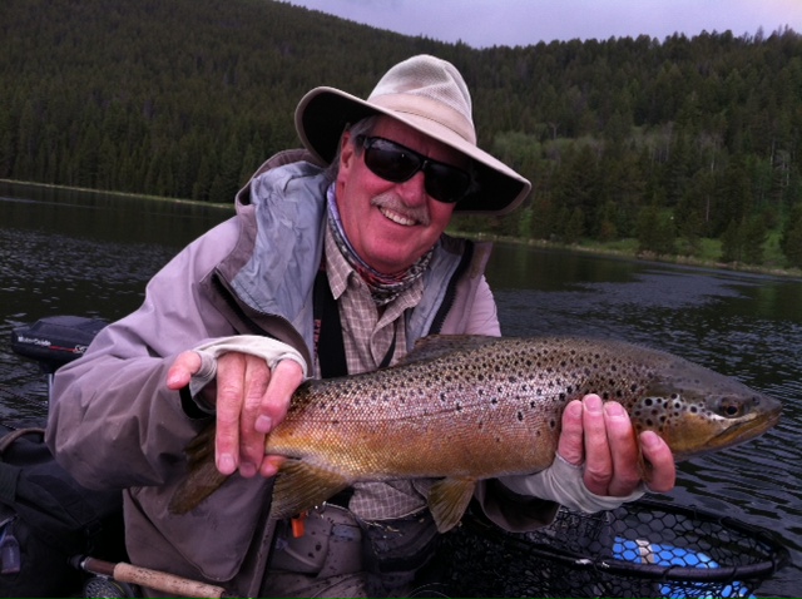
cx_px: 401
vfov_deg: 40.6
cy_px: 300
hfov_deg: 52.7
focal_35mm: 35
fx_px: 810
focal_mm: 3.85
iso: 80
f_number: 2.8
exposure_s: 1/260
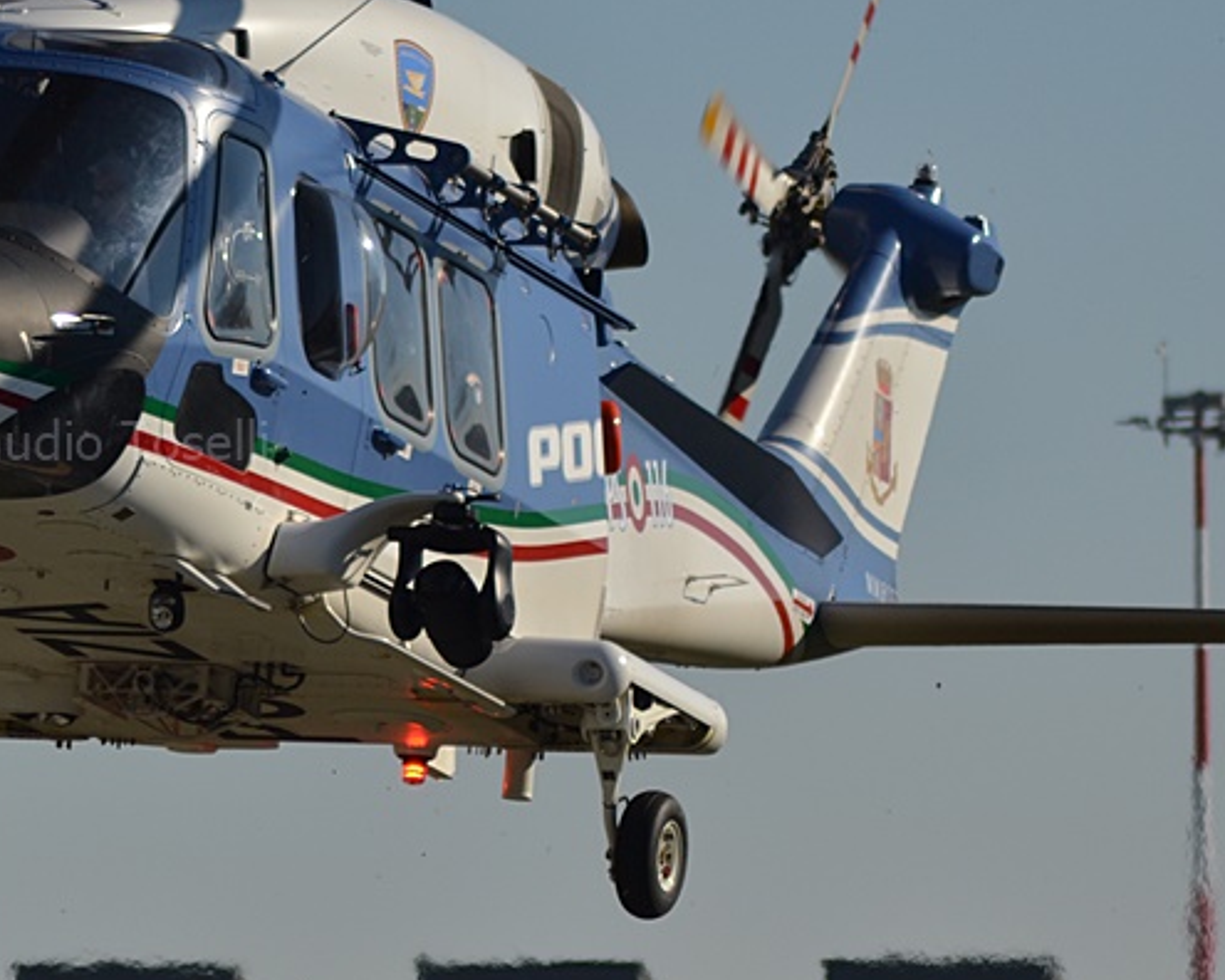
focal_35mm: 569
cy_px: 375
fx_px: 20629
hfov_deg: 3.4
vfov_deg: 2.7
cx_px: 423
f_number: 5.6
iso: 160
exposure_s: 1/2000
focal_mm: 200
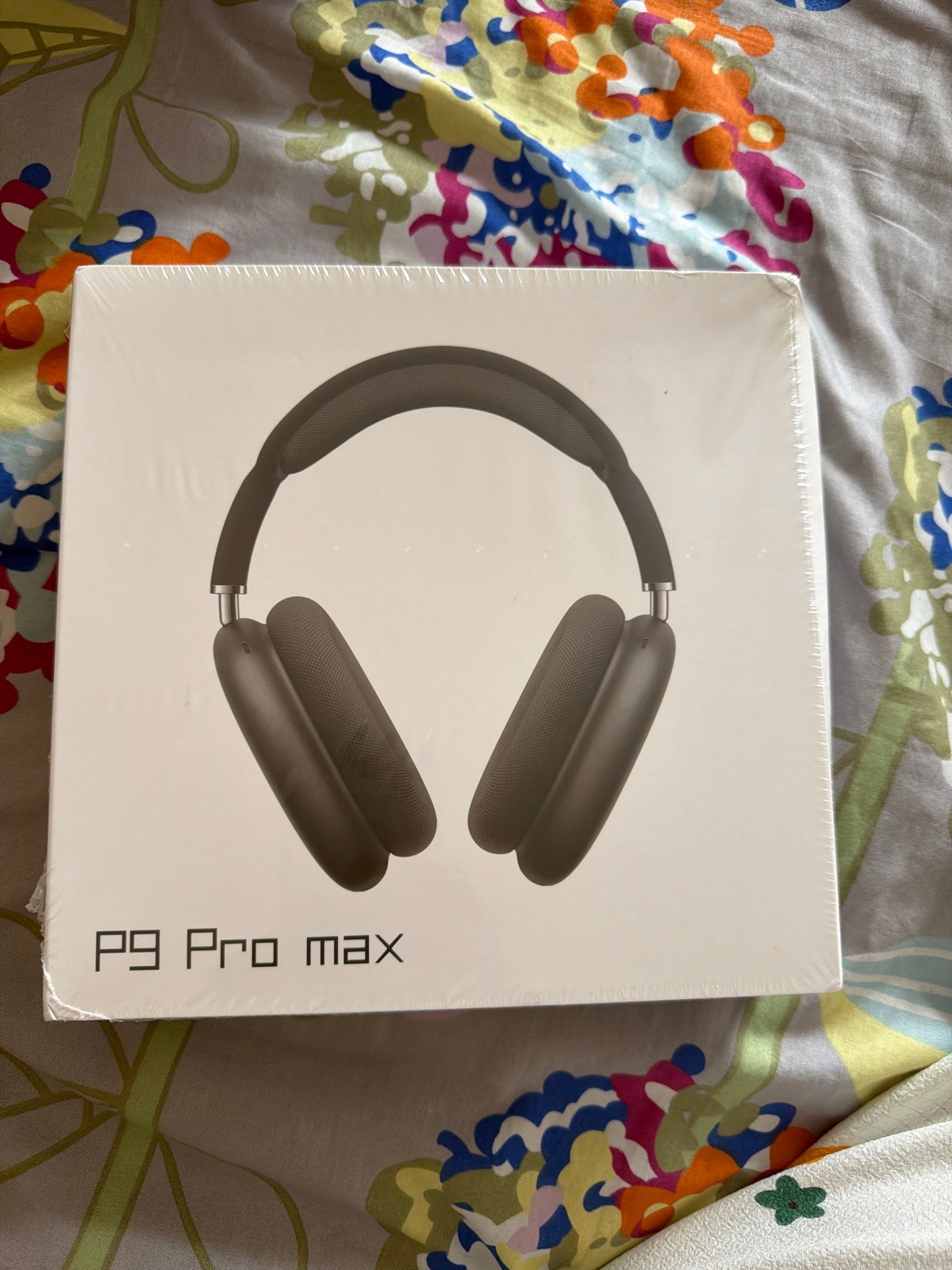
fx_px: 880
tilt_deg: -79.6
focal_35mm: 24
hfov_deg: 56.8
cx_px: 476
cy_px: 635
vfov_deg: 71.6
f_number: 1.78
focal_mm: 6.76
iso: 160
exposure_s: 1/121
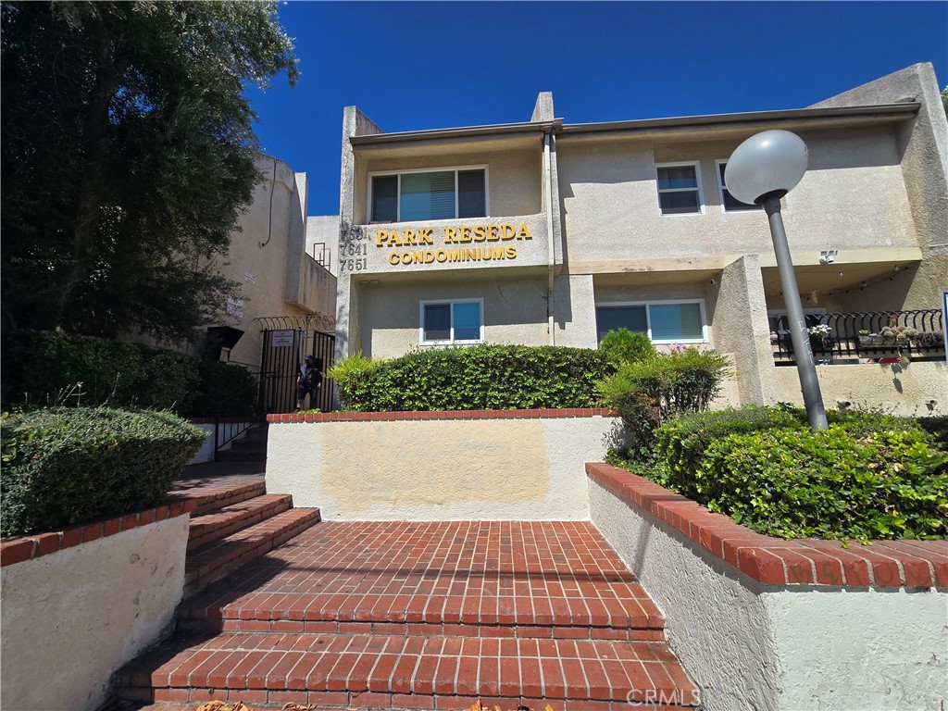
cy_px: 356
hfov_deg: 106.2
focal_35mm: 13
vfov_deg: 89.9
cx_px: 474
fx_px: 356
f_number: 2.2
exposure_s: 1/3126
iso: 50
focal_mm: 2.2
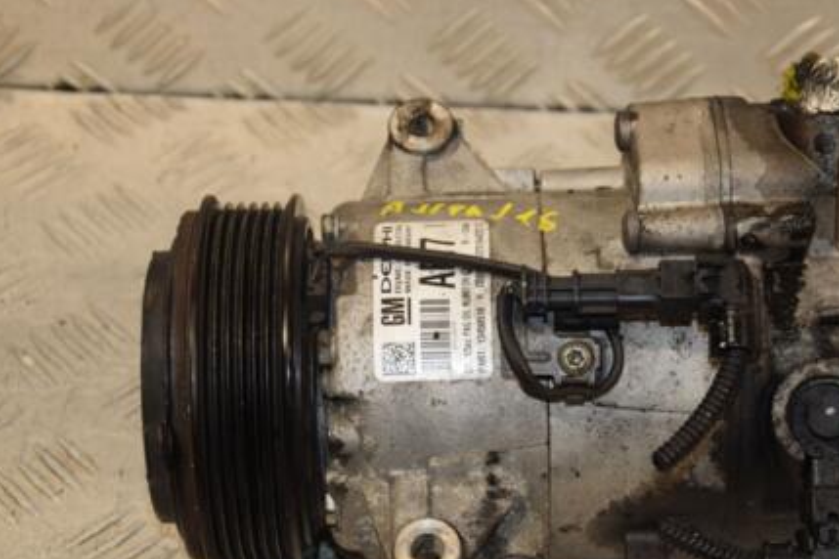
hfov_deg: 19.4
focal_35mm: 105
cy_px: 342
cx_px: 544
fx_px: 2447
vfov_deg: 13.0
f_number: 5
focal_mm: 50
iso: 800
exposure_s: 1/200
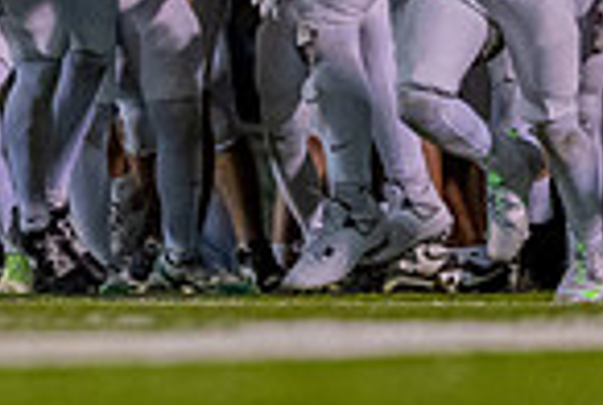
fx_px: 10524
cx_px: 623
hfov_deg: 3.3
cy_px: -134
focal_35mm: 627
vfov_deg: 2.2
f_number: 2.8
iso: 3200
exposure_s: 1/1000
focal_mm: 102
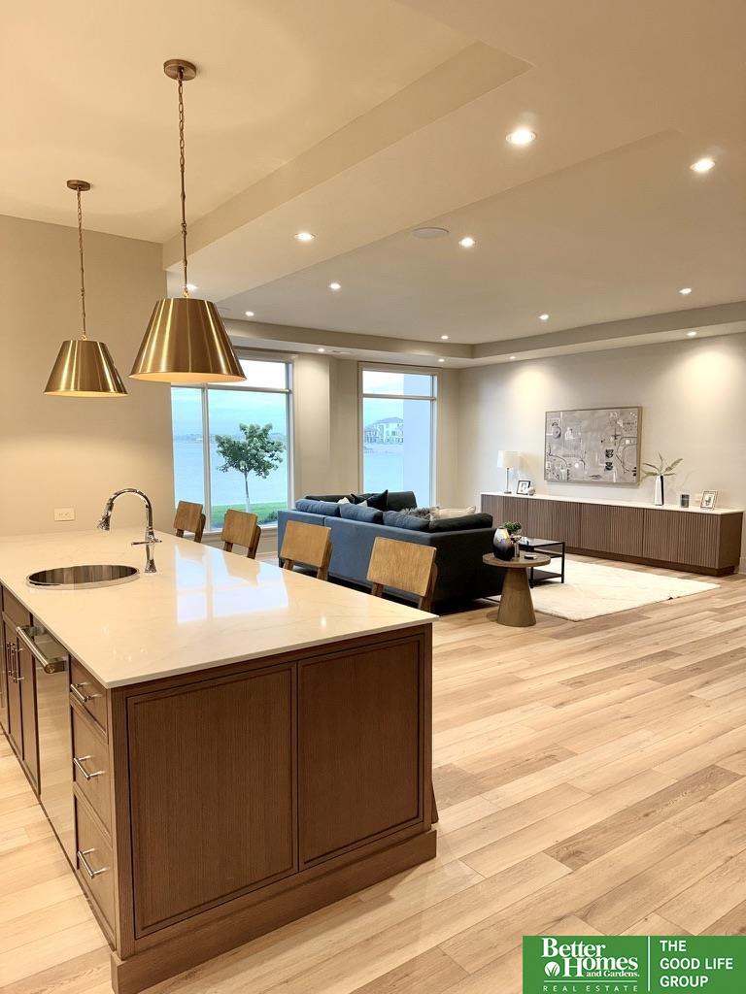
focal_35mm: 24
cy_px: 497
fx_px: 690
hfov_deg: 56.8
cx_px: 373
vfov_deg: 71.6
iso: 50
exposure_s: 1/56
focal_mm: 6.76
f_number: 1.78
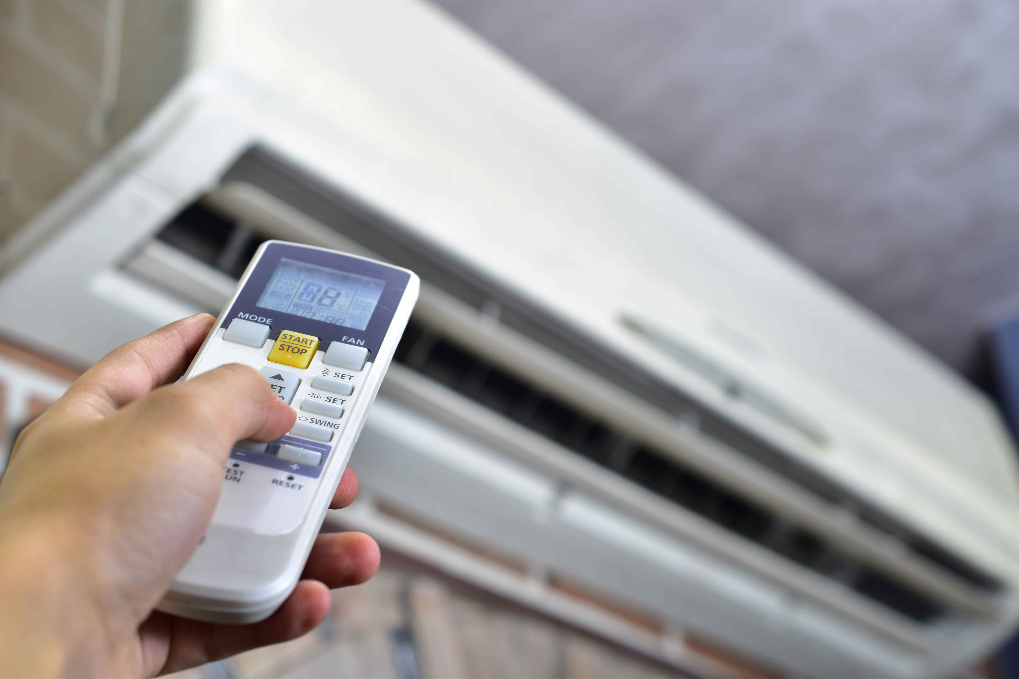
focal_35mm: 60
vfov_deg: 22.6
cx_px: 510
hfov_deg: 33.4
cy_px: 340
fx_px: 1698
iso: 100
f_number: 4.5
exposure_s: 1/125
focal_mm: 40
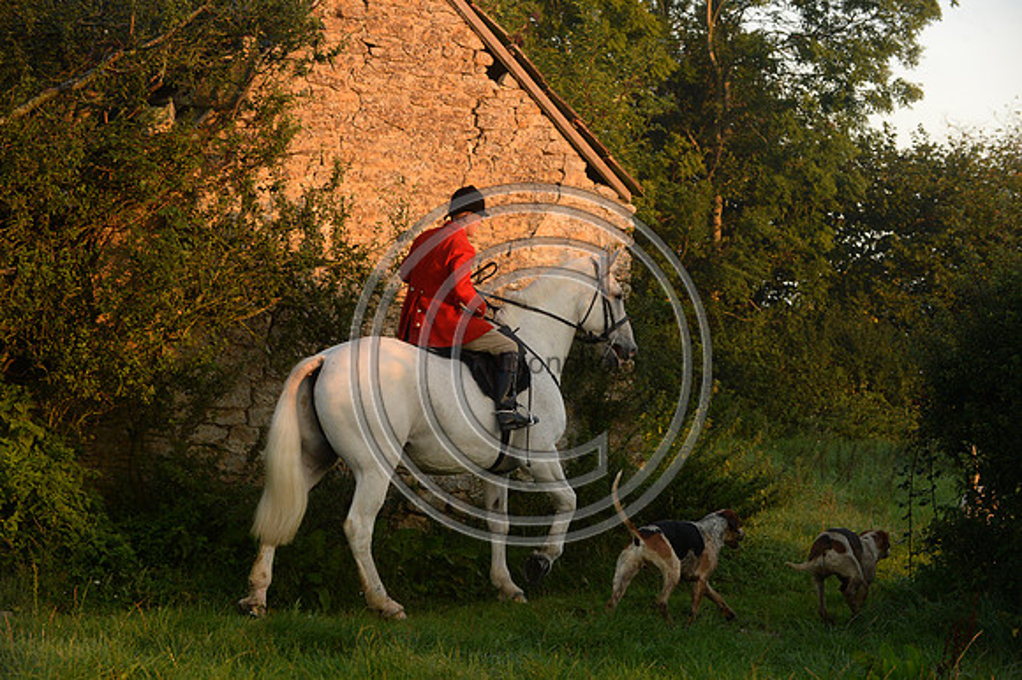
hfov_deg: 20.0
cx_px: 511
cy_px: 340
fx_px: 2894
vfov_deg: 13.4
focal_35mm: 102
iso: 2500
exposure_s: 1/640
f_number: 6.3
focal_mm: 102
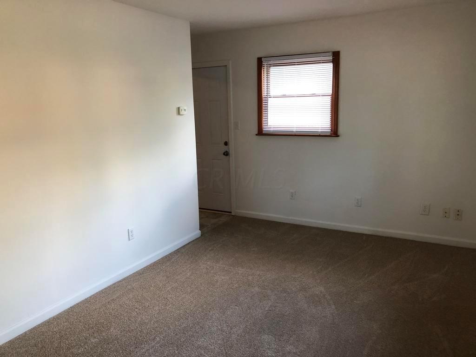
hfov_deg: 63.4
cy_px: 178
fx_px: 385
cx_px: 238
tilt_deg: -10.5
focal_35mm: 28
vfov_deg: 49.7
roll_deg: +1.7
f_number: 1.8
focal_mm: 3.99
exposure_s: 1/30
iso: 32
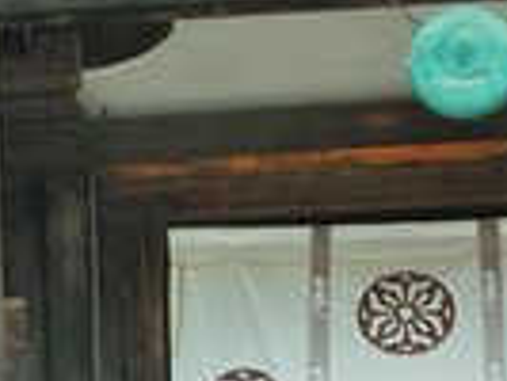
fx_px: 4442
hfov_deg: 6.4
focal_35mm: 303
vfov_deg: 4.9
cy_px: 236
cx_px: -442
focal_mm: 13.9
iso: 100
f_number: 4.6
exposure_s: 1/125
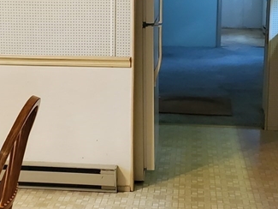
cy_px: 85
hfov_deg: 23.8
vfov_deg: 18.0
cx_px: 107
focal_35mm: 82
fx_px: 659
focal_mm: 4.3
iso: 250
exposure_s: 1/40
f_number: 1.5
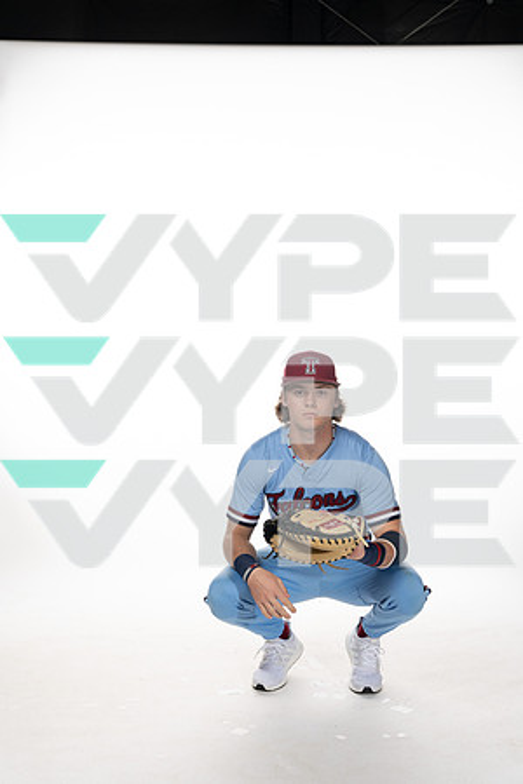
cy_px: 392
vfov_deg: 38.9
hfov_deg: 26.5
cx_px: 262
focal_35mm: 51
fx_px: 1111
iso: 400
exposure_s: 1/250
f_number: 6.3
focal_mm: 51
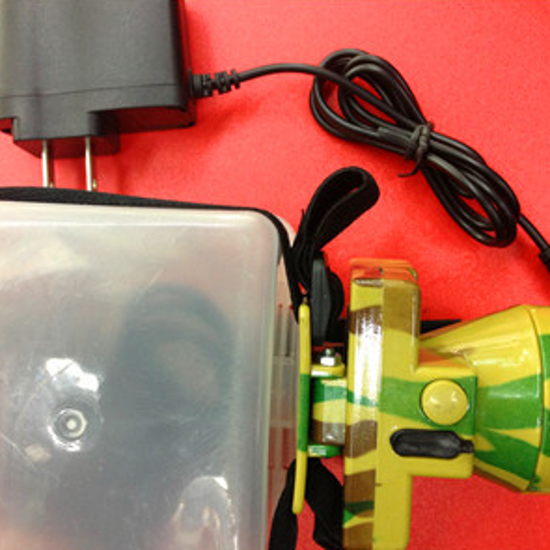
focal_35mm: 42
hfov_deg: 40.0
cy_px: 276
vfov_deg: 40.0
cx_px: 255
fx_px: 755
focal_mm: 4.28
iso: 160
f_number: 2.4
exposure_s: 1/20
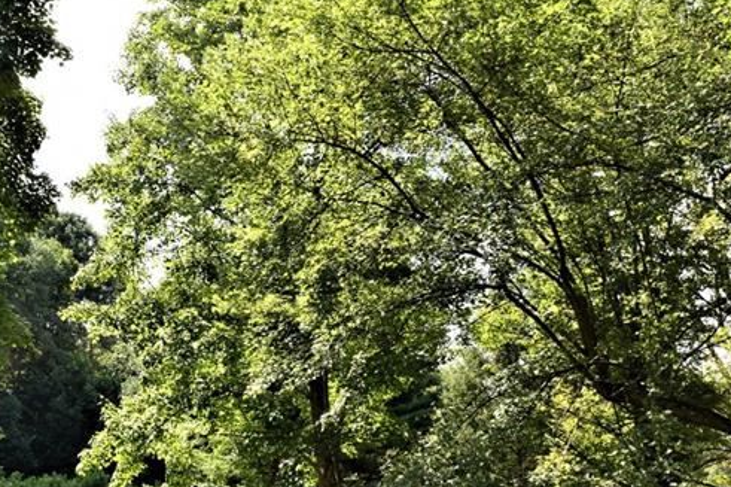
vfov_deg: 30.2
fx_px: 893
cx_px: 214
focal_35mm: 44
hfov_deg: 43.5
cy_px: 339
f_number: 10
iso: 400
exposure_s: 1/200
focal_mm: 18
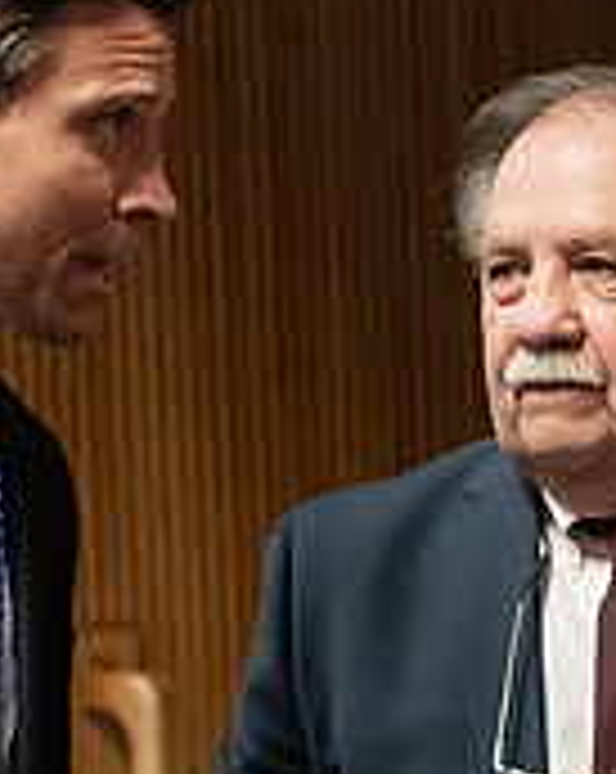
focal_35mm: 222
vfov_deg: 8.7
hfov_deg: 6.9
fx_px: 5073
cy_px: 664
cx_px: 508
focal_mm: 70
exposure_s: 1/200
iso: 4000
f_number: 3.2
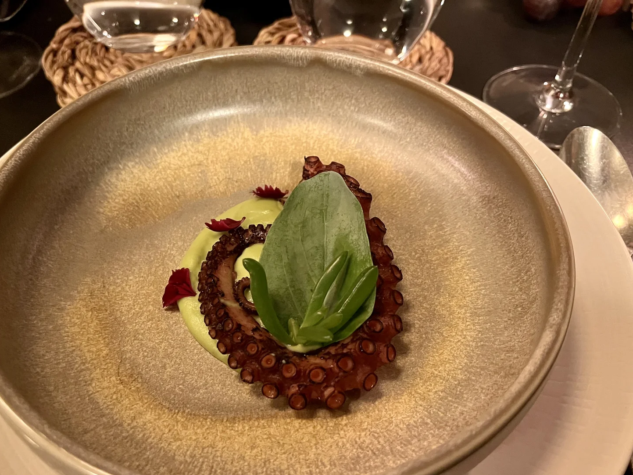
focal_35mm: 31
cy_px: 283
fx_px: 567
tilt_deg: -53.5
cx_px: 295
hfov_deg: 58.3
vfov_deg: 45.2
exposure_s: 1/33
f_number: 1.5
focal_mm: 5.7
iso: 640
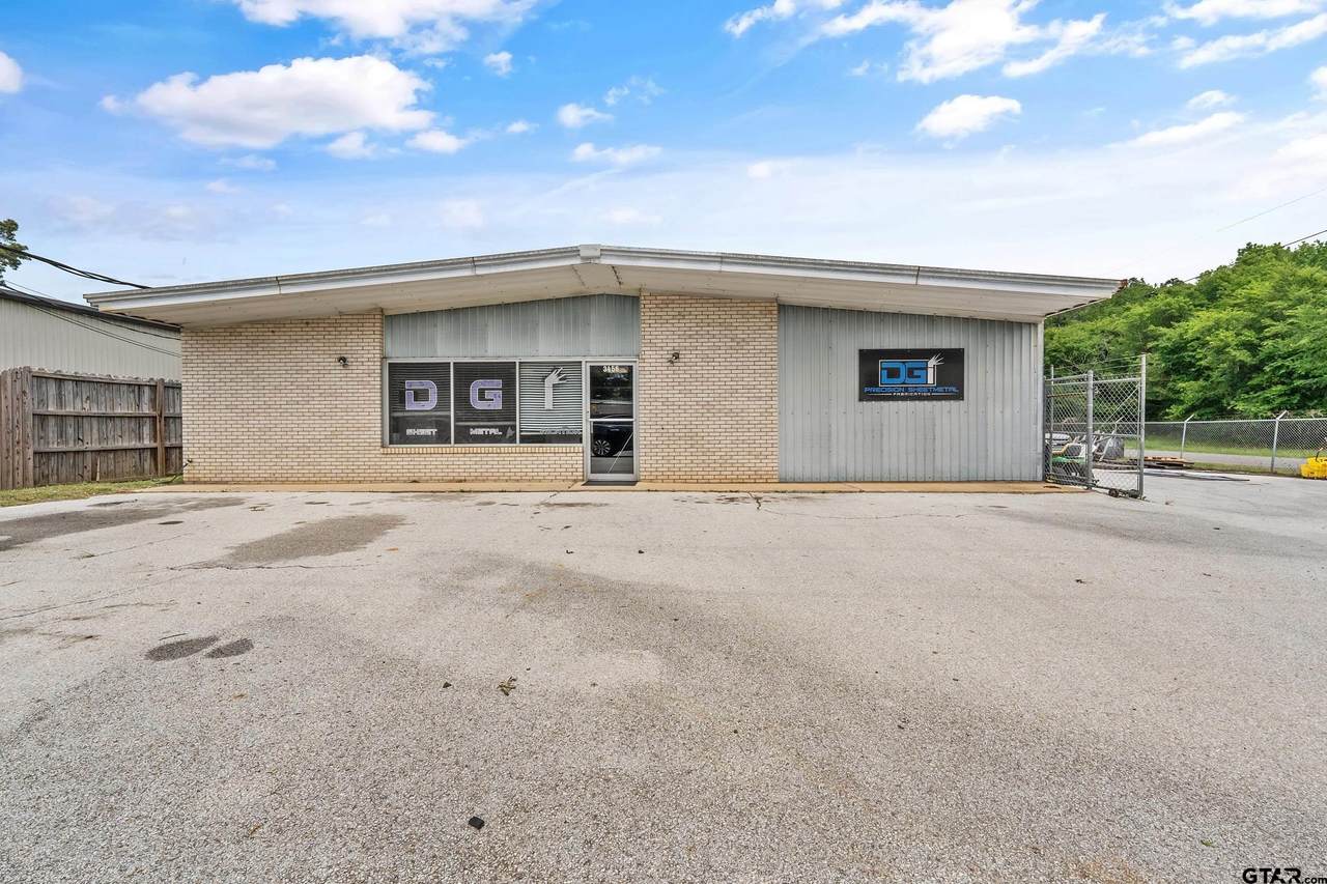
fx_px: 516
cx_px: 664
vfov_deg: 81.2
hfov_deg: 104.3
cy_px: 442
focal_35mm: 14
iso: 800
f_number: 16
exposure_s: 1/800
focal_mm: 14
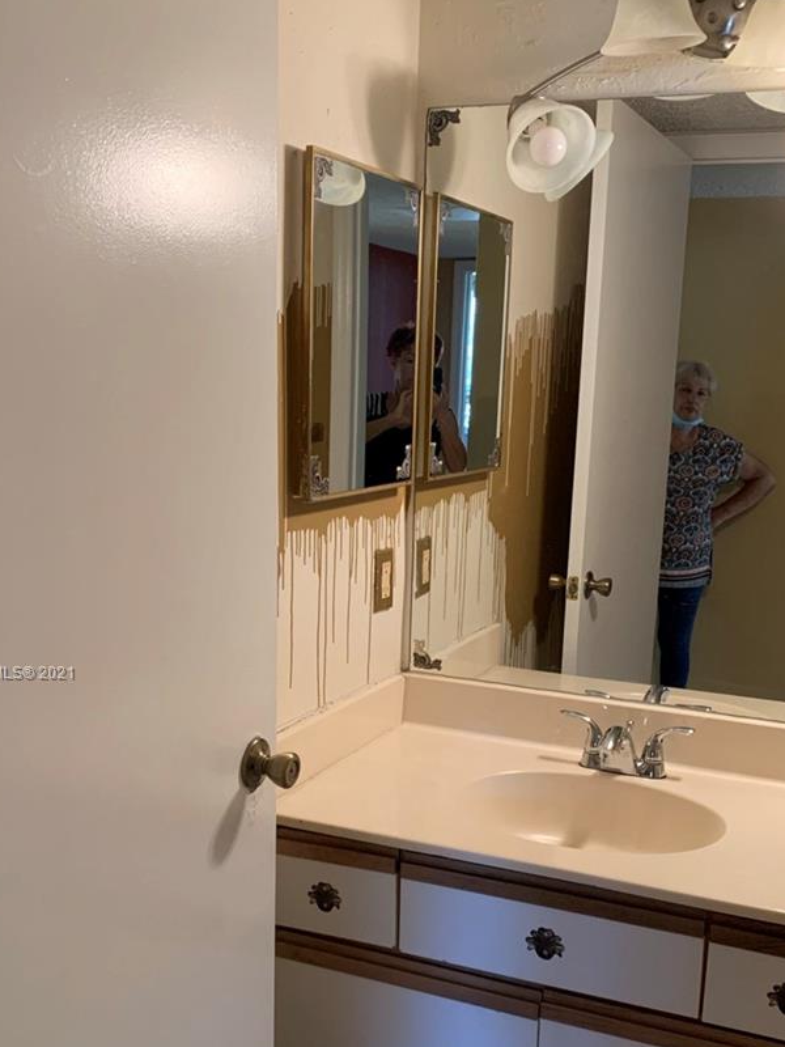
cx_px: 424
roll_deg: -1.3
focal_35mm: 39
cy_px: 674
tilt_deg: -14.0
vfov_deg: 47.3
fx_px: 1179
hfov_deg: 36.8
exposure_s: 1/60
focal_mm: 4.25
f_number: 1.8
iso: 250
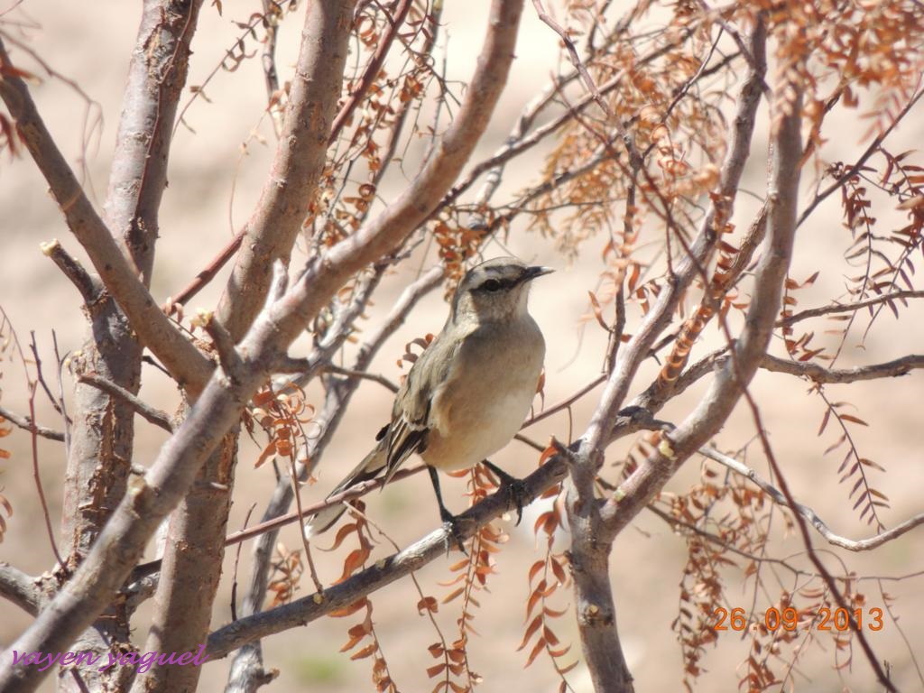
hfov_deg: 2.0
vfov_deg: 1.5
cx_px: 462
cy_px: 346
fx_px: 26693
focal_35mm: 1000
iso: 250
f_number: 5.9
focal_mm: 180
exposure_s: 1/500
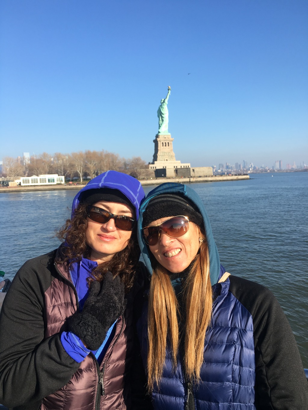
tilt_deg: -4.3
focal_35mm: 29
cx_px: 154
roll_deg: +2.9
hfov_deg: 48.2
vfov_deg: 61.7
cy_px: 205
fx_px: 344
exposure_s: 1/962
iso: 25
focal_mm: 4.15
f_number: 2.2
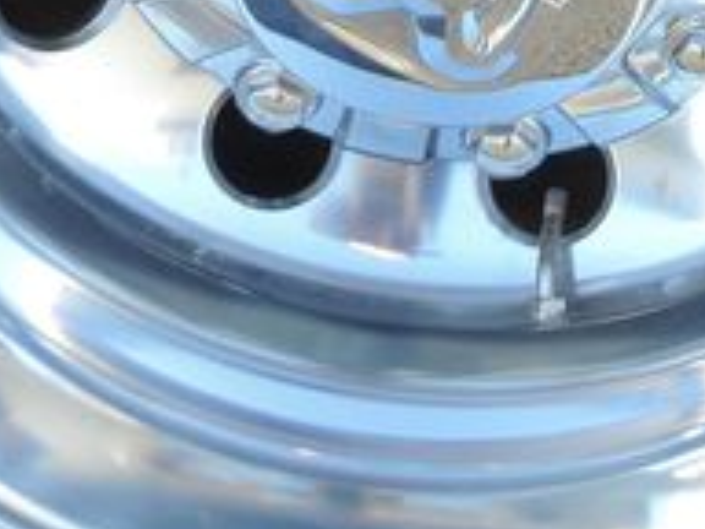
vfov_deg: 9.2
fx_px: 3259
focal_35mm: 160
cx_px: 786
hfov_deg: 12.1
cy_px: -107
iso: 80
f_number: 3
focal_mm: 4.3
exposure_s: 1/100
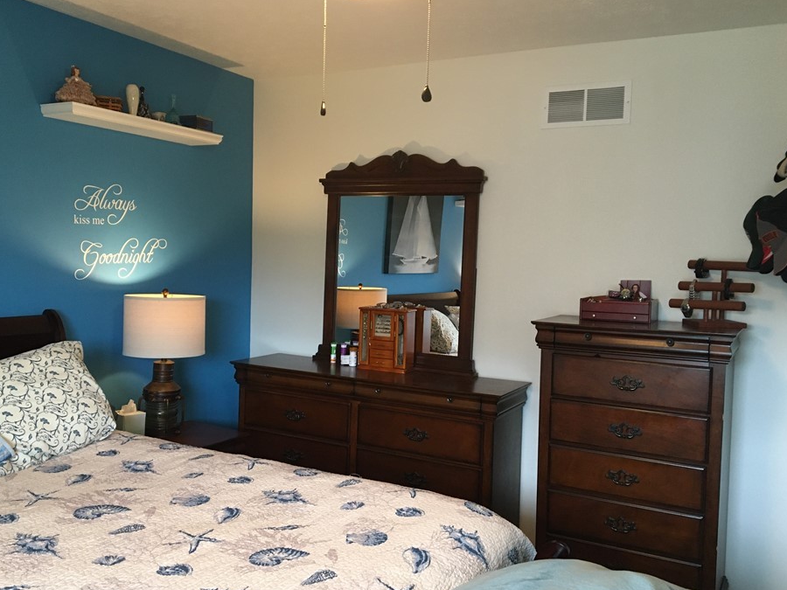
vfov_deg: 42.9
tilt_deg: -2.7
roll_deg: -1.4
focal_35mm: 33
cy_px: 291
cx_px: 371
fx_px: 750
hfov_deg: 55.3
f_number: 2.2
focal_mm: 4.15
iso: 160
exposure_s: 1/30
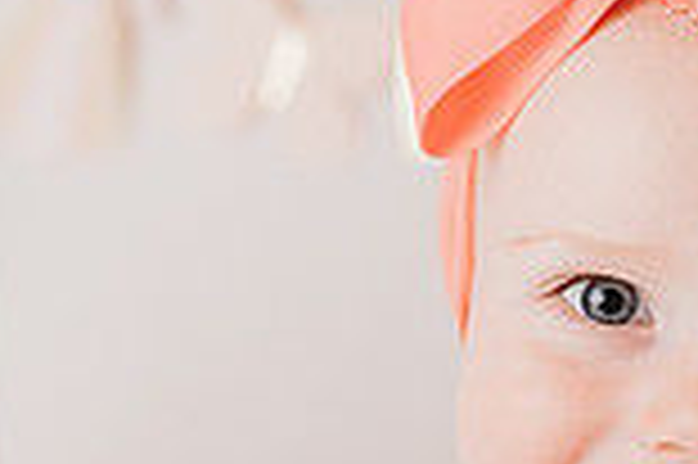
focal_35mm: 90
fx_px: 1743
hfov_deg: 21.8
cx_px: 712
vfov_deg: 15.2
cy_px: 227
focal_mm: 24
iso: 100
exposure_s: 1/160
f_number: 2.8
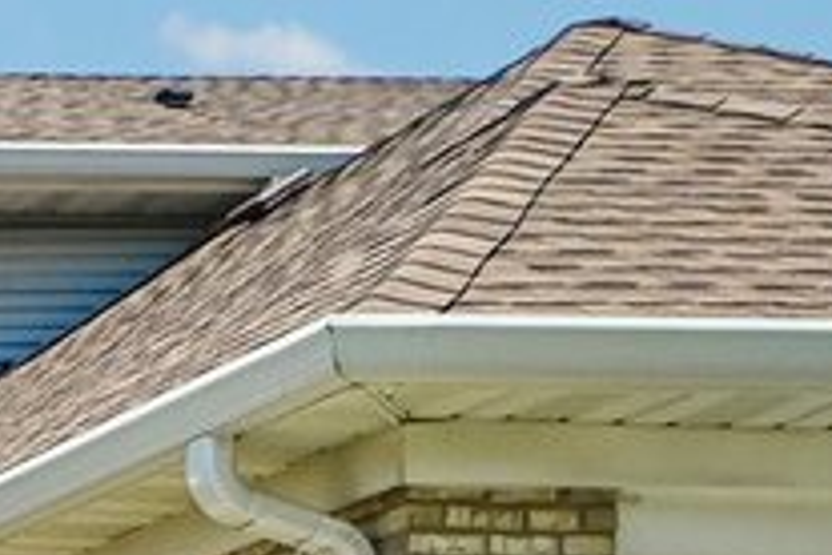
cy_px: 1396
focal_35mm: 125
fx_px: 2889
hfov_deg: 11.7
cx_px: -1447
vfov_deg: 9.6
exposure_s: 1/400
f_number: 13
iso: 400
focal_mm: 16
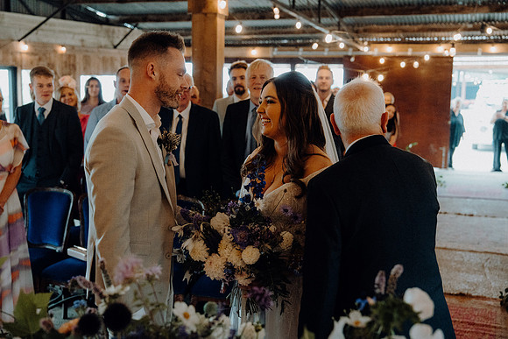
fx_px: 663
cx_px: 254
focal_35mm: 47
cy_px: 170
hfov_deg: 41.9
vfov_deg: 28.7
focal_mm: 47
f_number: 3.5
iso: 5000
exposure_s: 1/200
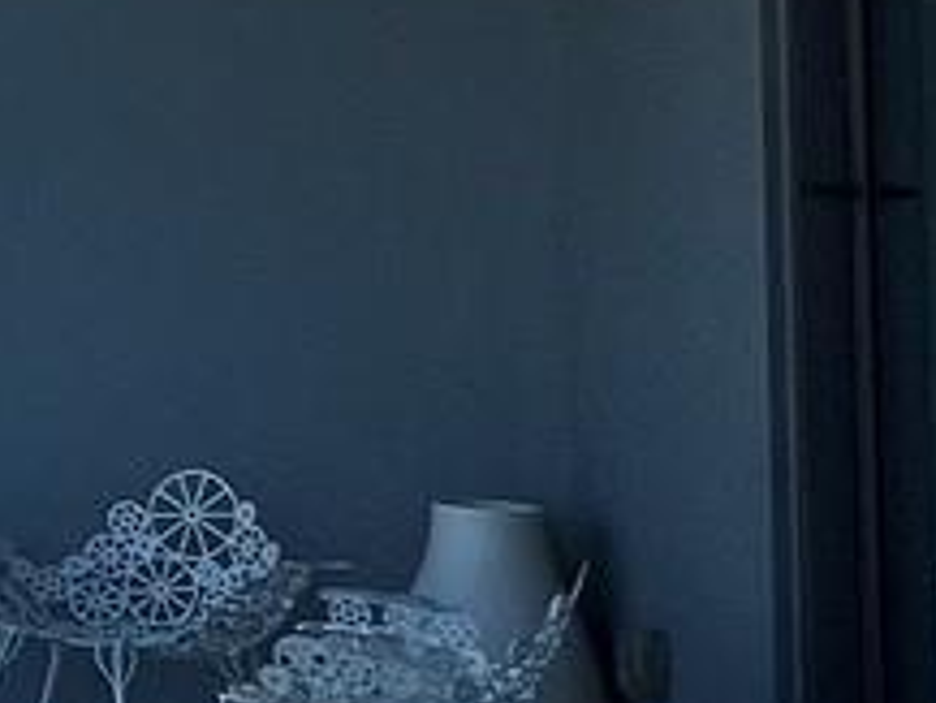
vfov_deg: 15.0
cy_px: -95
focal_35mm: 96
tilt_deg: +4.7
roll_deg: -2.1
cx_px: -1389
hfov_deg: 13.7
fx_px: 2597
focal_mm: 1.57
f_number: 1.8
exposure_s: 1/2320
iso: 32
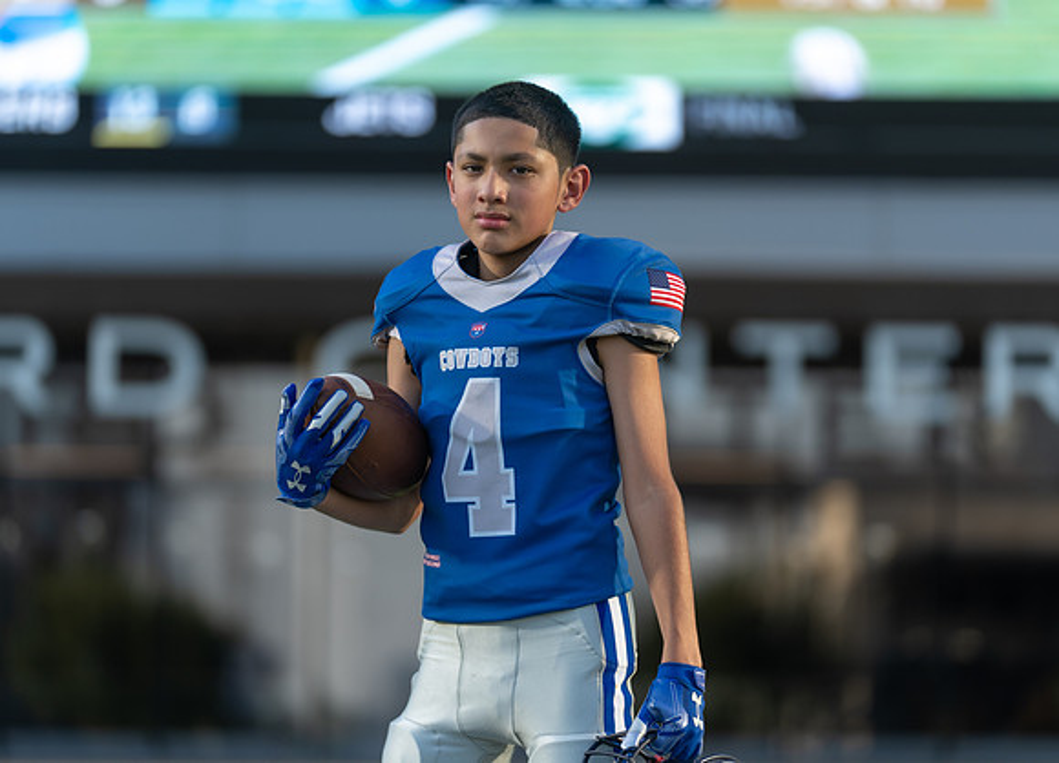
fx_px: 5306
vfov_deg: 8.2
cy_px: 384
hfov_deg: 11.4
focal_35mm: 176
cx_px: 532
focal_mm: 151
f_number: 2.8
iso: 100
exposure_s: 1/640
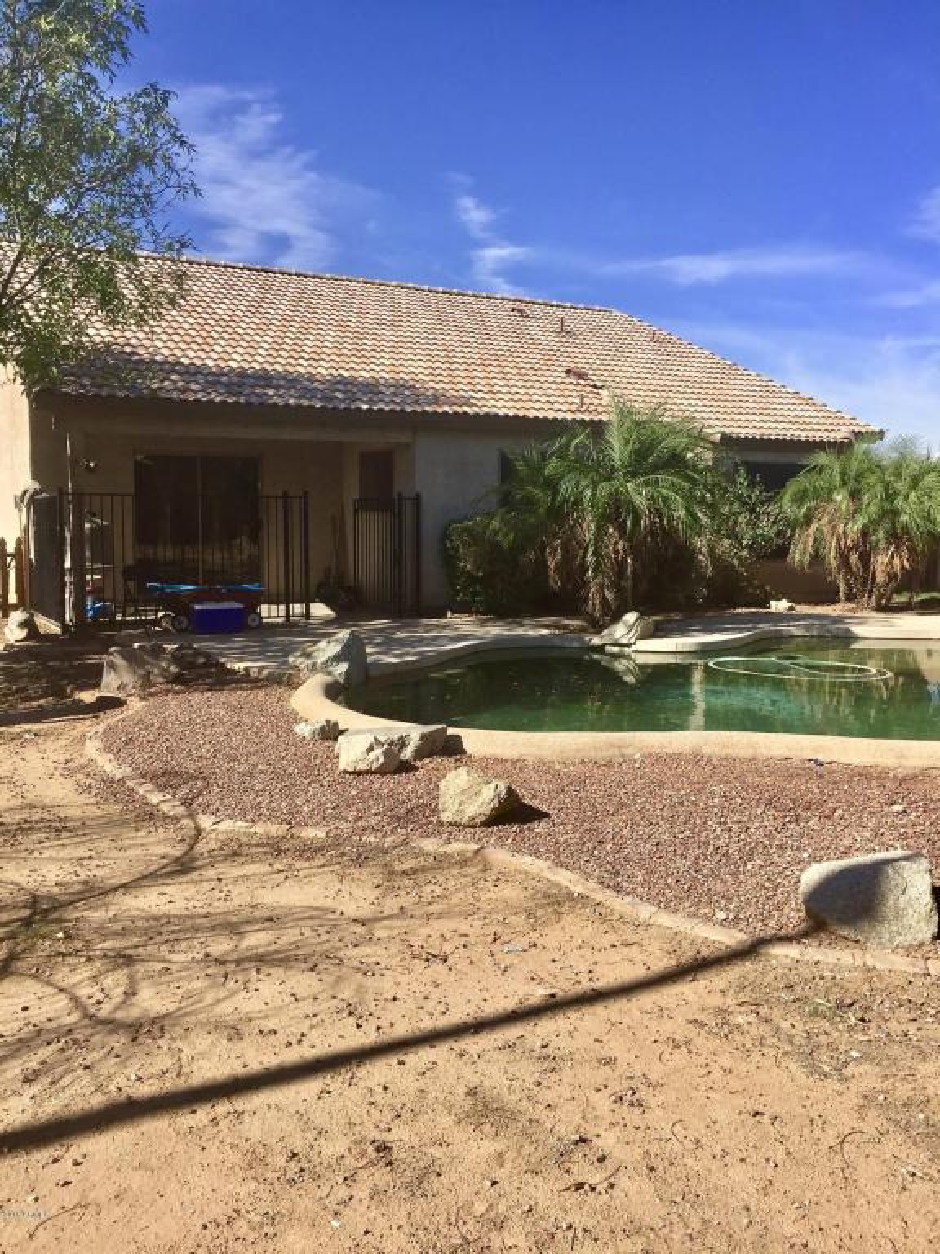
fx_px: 1050
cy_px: 627
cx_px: 470
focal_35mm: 29
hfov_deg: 48.2
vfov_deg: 61.7
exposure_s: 1/1799
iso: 32
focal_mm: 4.15
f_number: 2.2
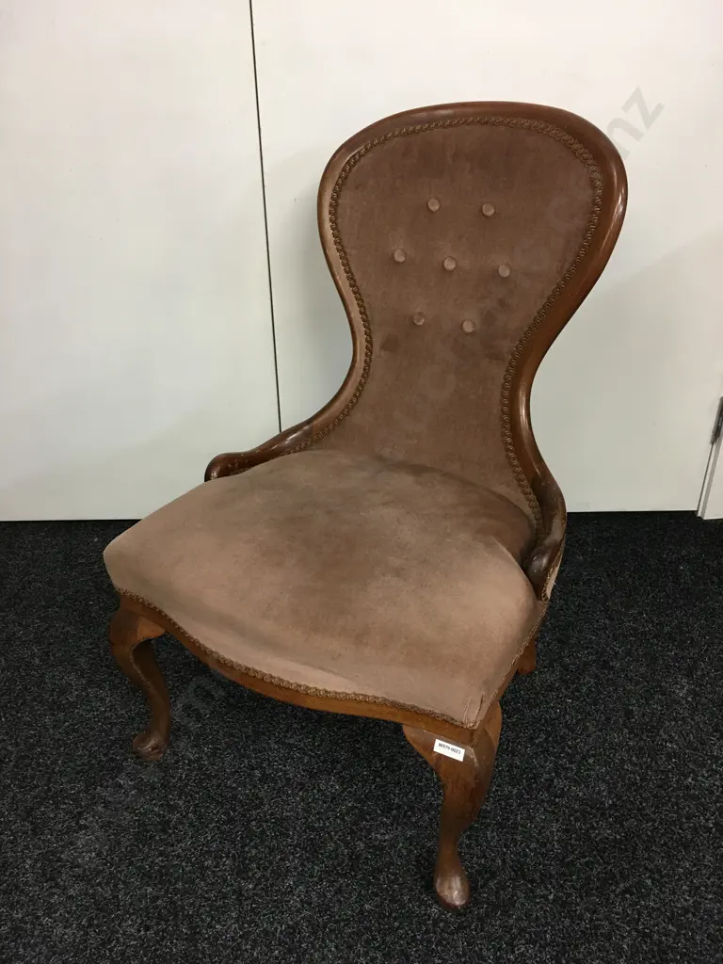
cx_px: 362
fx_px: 808
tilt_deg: -29.4
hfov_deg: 48.2
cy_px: 482
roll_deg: -0.5
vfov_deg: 61.7
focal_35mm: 29
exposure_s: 1/17
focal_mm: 4.15
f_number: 2.2
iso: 64
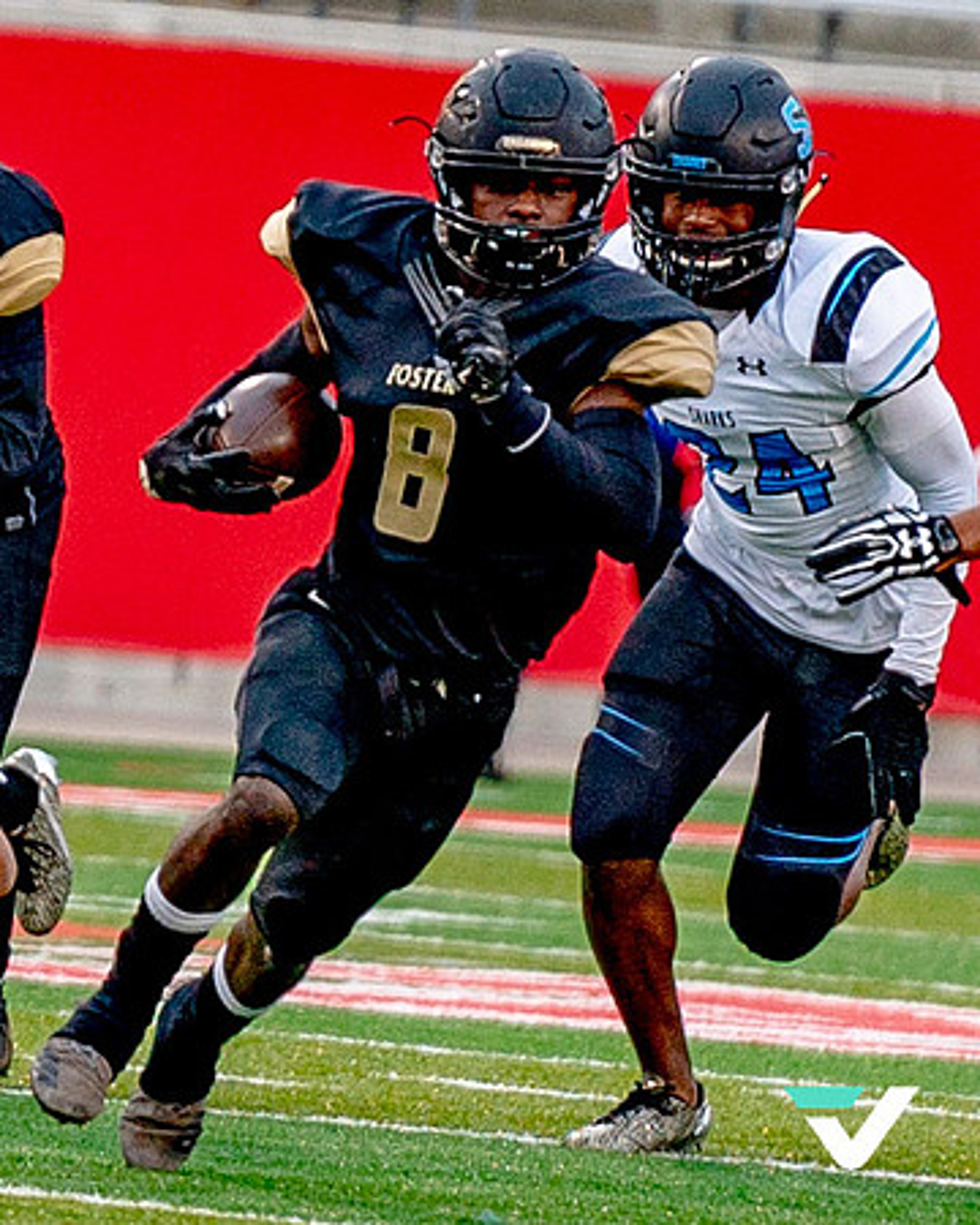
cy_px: 54
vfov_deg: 1.8
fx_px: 39159
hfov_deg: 1.4
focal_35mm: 1080
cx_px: -450
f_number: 2.8
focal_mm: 200
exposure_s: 1/1500
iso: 400
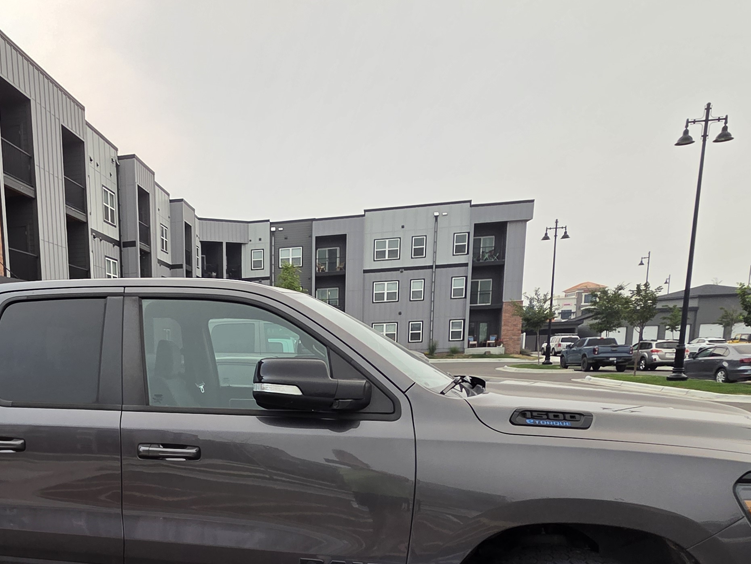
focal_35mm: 28
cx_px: 148
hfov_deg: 58.5
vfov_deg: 46.9
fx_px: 608
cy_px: 458
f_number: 2.2
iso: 50
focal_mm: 2.2
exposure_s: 1/493
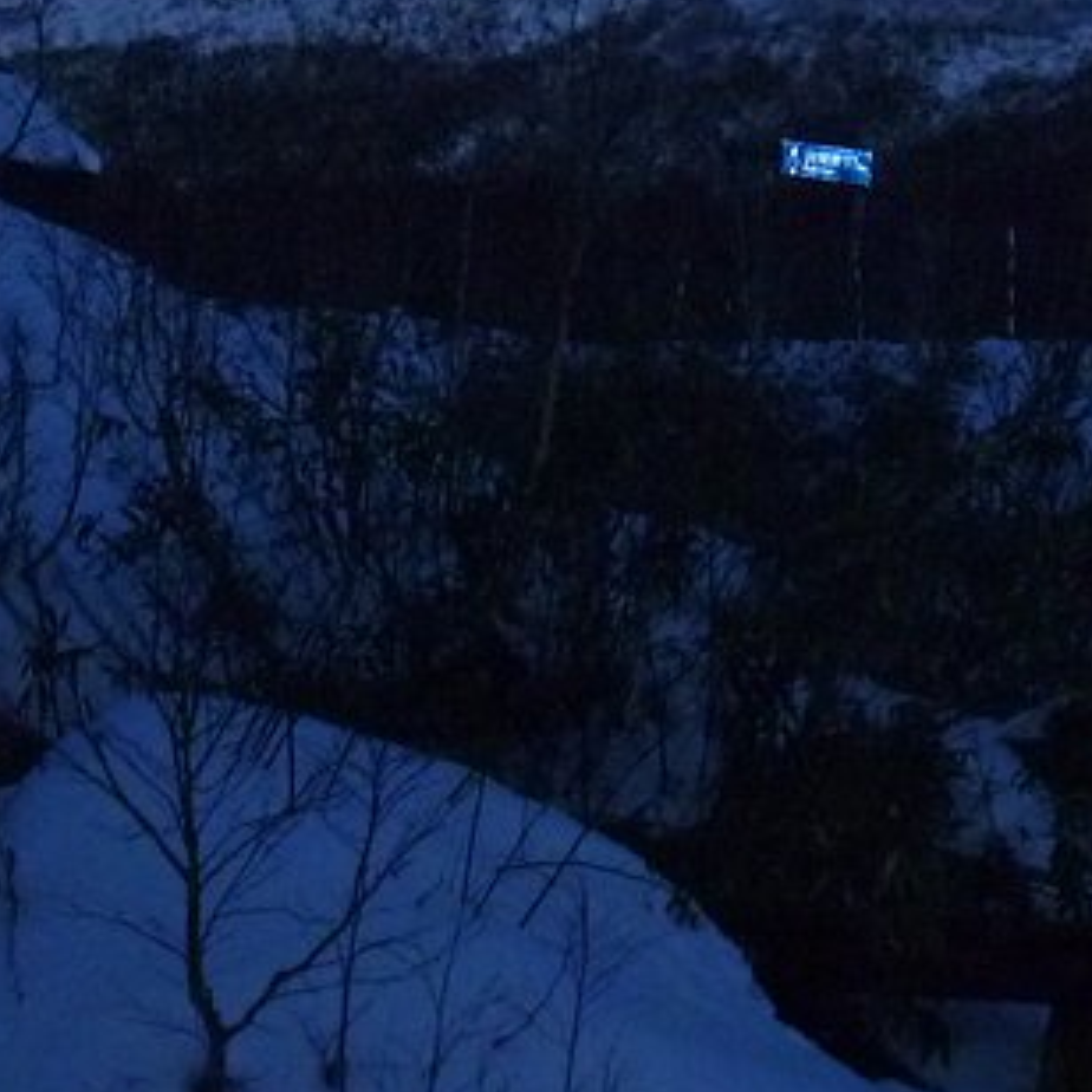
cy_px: 227
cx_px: 922
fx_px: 3676
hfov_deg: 16.7
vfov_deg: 16.8
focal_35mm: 103
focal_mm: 6.3
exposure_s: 1/30
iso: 400
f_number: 3.5
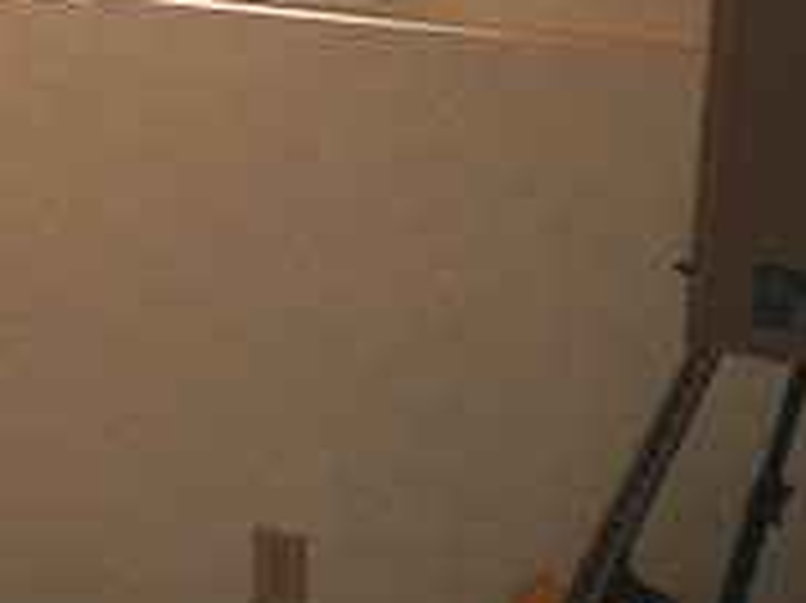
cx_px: -617
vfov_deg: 12.5
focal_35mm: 118
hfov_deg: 14.7
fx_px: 2746
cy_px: 90
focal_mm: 4.12
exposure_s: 1/20
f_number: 2.4
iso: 80
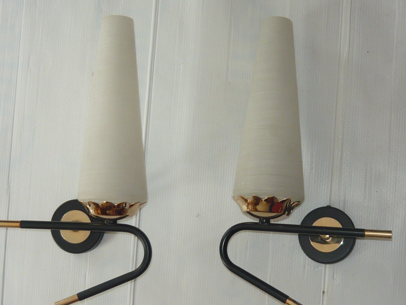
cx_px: 205
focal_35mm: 61
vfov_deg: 24.0
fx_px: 716
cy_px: 159
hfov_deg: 31.7
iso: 100
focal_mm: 5.5
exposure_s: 1/125
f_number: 2.8
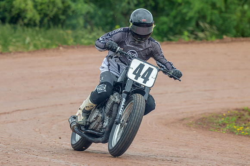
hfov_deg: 6.0
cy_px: 76
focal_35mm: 344
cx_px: 109
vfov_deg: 4.0
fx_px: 2390
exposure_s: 1/400
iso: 220
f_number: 4
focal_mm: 200
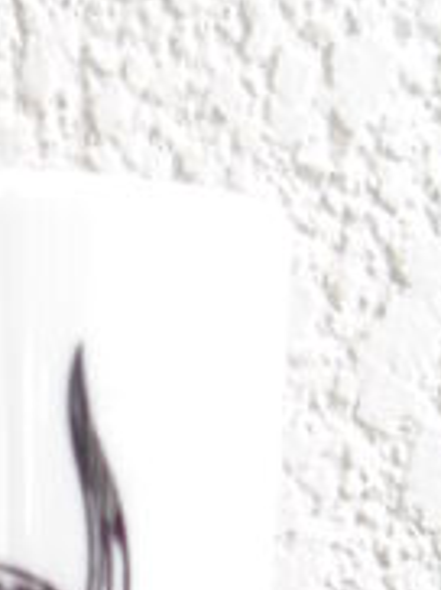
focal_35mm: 74
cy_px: 665
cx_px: -120
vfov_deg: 24.4
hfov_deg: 18.6
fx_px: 1260
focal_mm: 5
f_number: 3.4
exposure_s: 1/45
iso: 200
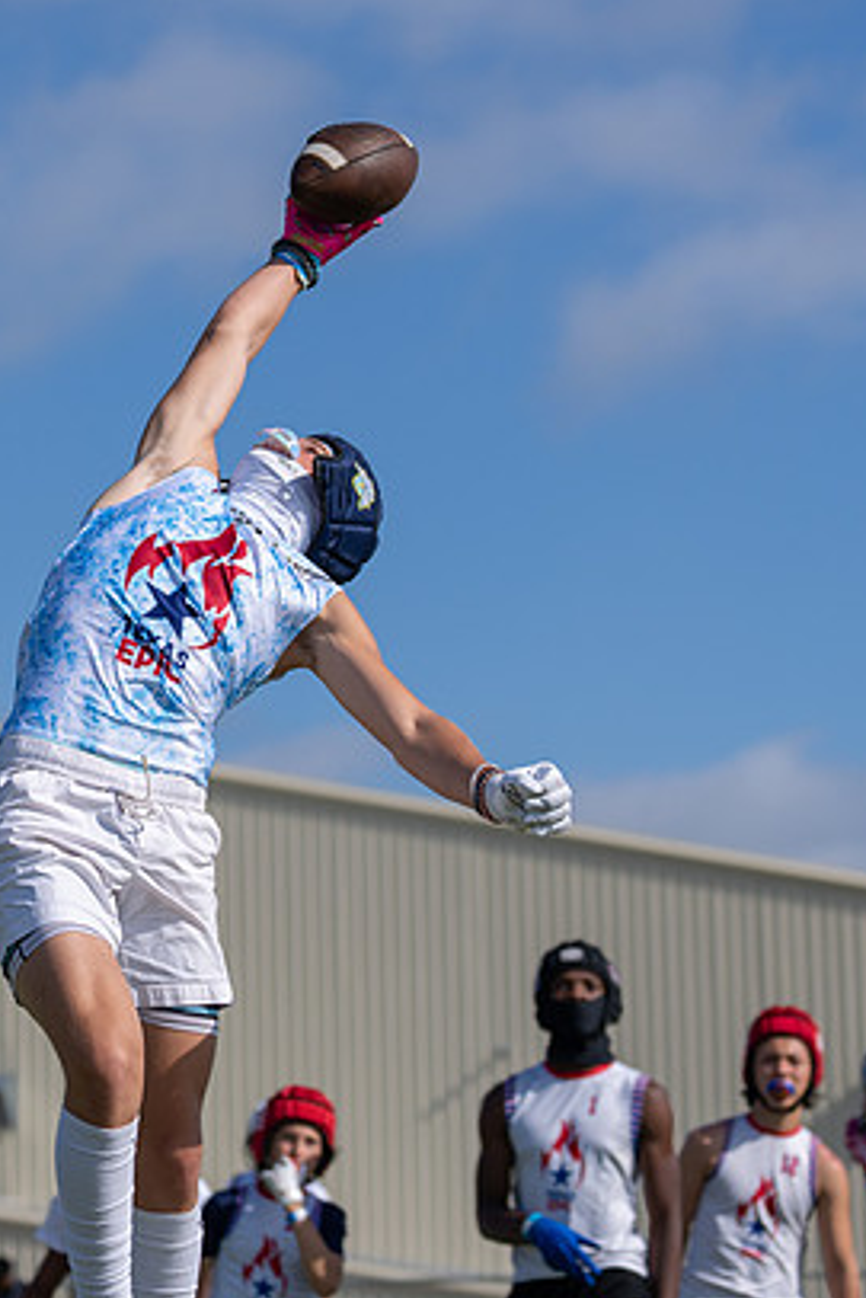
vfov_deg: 16.6
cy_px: 572
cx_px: 225
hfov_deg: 11.1
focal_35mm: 123
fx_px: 4434
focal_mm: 70
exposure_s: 1/3200
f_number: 2.8
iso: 100
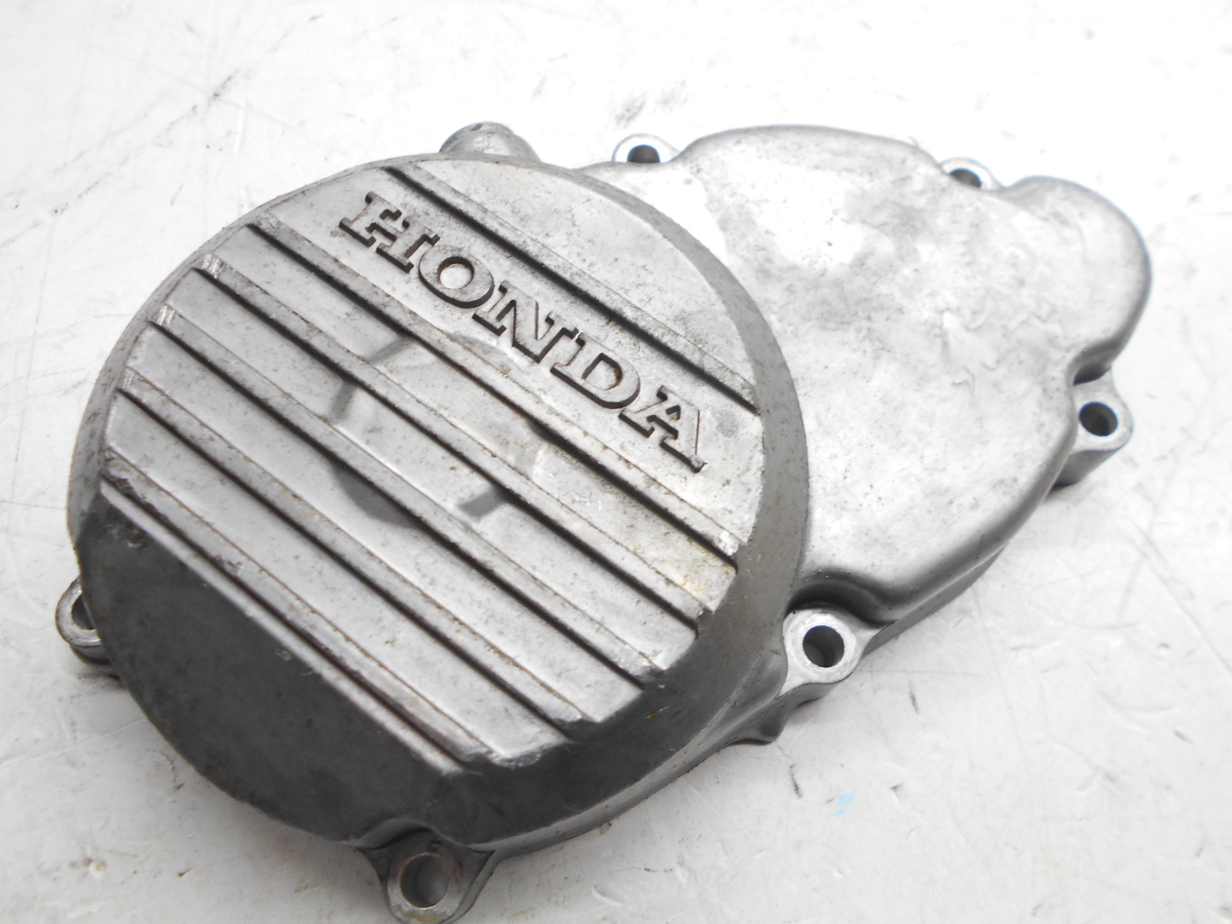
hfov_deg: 67.3
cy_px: 462
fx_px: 925
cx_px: 616
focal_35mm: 26
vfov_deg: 53.1
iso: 110
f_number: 3.2
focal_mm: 4.6
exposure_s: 1/30
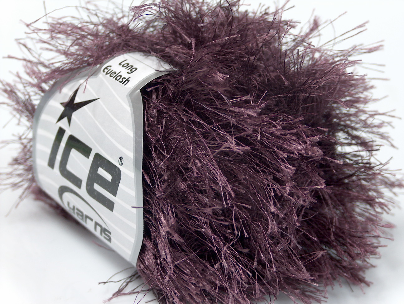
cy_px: 152
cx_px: 202
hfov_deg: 23.3
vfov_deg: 17.6
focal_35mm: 84
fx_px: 982
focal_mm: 17.25
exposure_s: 1/2.51
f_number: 2.9
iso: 100
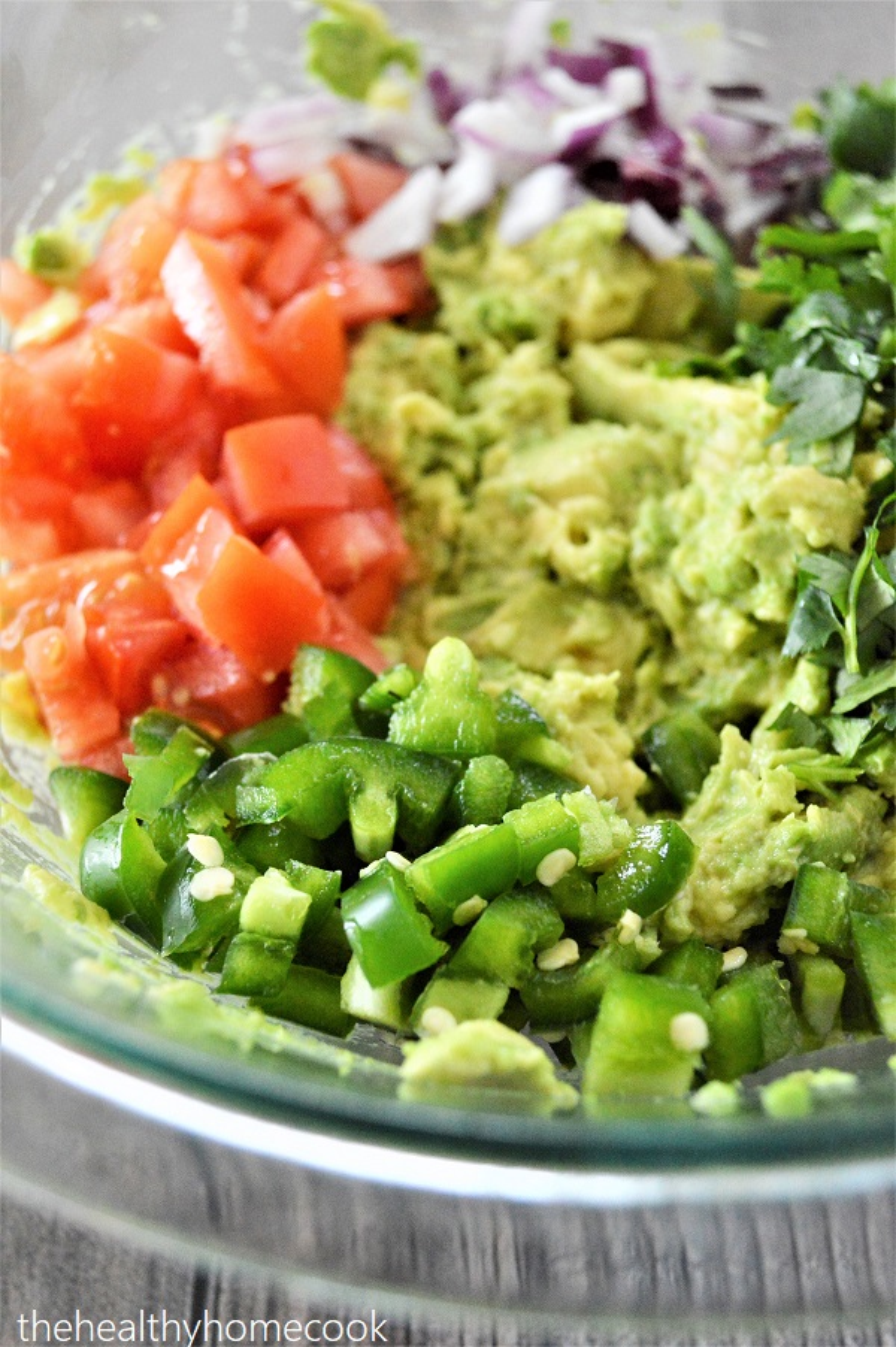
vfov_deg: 49.6
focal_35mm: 39
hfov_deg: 34.2
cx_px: 448
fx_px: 1458
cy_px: 674
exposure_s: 1/320
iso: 3200
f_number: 4.2
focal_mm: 26
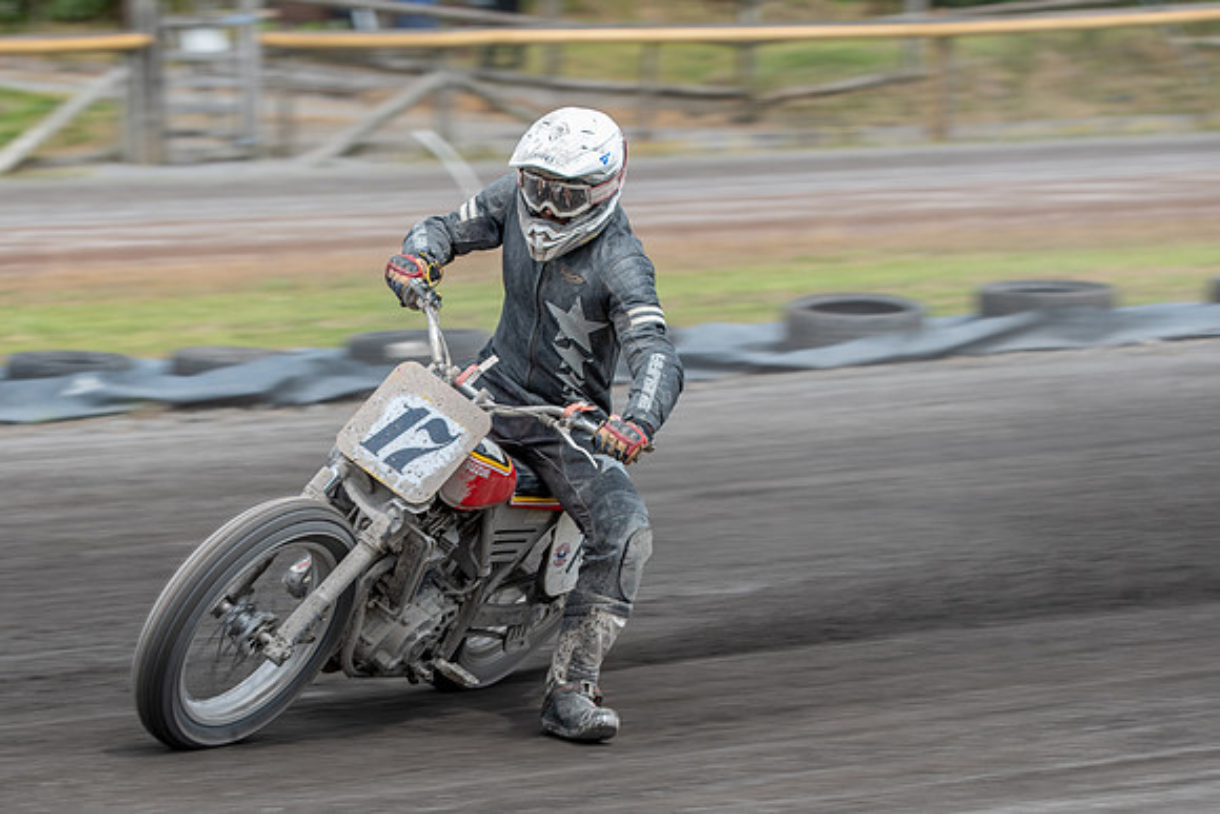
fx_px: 7815
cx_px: 416
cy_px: 536
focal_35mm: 231
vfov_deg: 6.0
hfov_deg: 8.9
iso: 200
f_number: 7.1
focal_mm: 175
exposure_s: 1/250
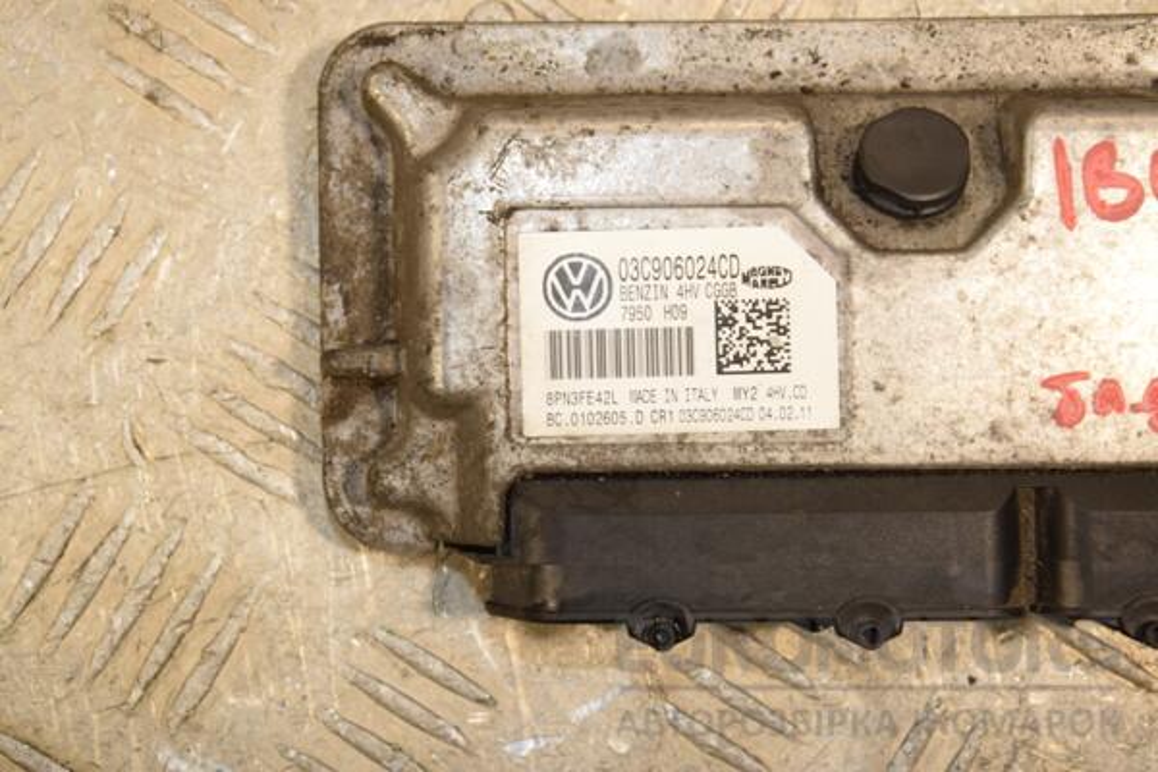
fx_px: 2509
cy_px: 386
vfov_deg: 17.5
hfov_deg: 26.0
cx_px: 579
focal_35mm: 78
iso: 800
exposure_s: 1/200
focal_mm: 52
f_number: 7.1
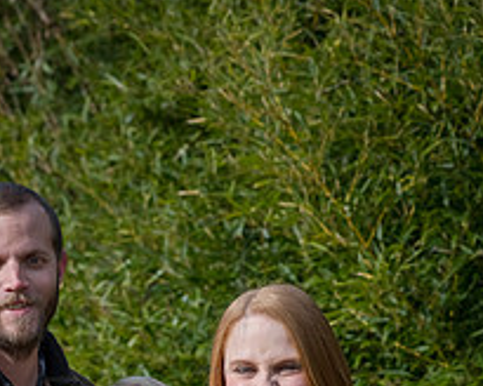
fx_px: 3302
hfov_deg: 8.4
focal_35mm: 231
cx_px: 146
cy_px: 520
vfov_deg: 6.6
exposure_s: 1/1000
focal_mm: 112
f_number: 7.1
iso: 400
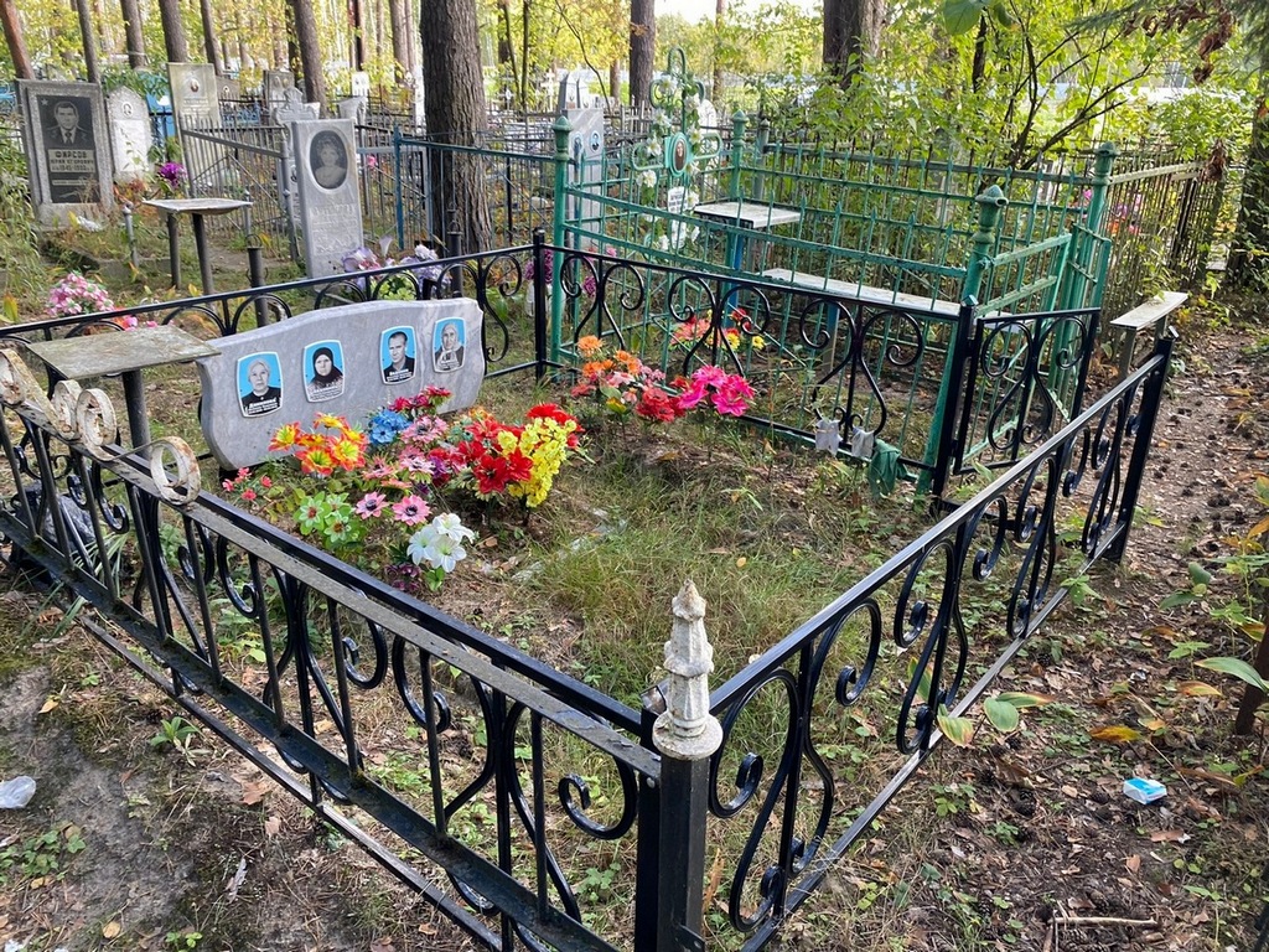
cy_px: 476
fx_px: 953
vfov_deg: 53.1
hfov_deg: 67.3
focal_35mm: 26
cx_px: 634
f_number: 1.8
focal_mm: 4.25
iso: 125
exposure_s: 1/121
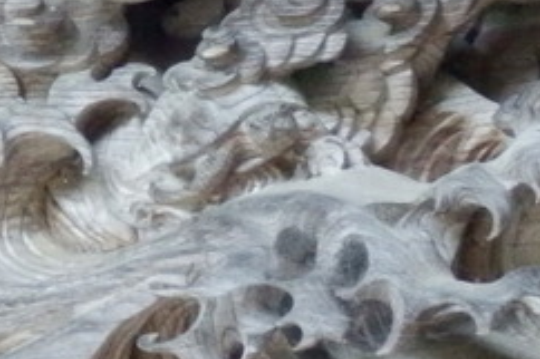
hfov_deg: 5.9
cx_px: -433
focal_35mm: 344
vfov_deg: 4.0
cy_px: -192
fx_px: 5156
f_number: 4.6
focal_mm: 14.4
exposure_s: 1/160
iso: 1000
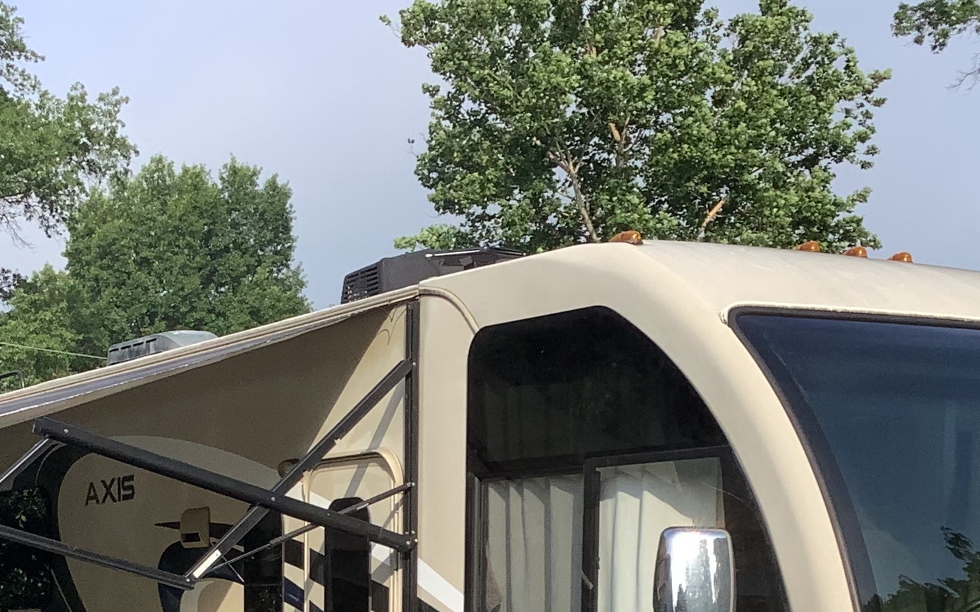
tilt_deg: -5.3
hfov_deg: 26.4
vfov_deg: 15.9
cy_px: 797
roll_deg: +1.6
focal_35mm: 78
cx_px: 397
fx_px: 2083
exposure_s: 1/970
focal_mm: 3.3
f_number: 2.4
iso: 25
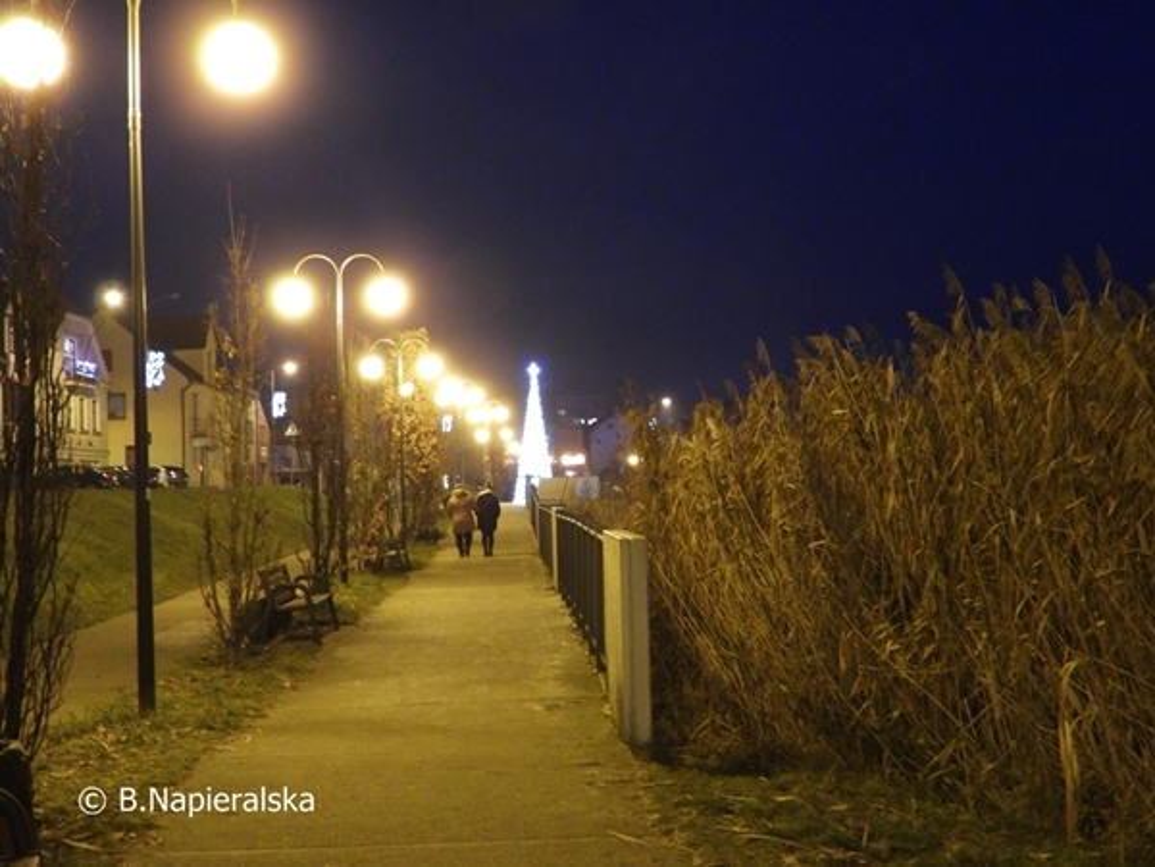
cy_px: 434
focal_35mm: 50
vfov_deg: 29.1
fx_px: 1668
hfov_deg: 38.2
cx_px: 578
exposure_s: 1/4
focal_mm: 9
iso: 800
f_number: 3.2
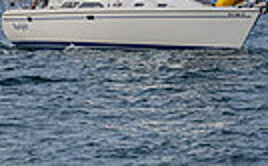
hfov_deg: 4.0
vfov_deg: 2.5
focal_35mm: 524
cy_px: -185
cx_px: -205
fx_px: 3818
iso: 400
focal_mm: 110
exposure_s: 1/800
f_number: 6.3
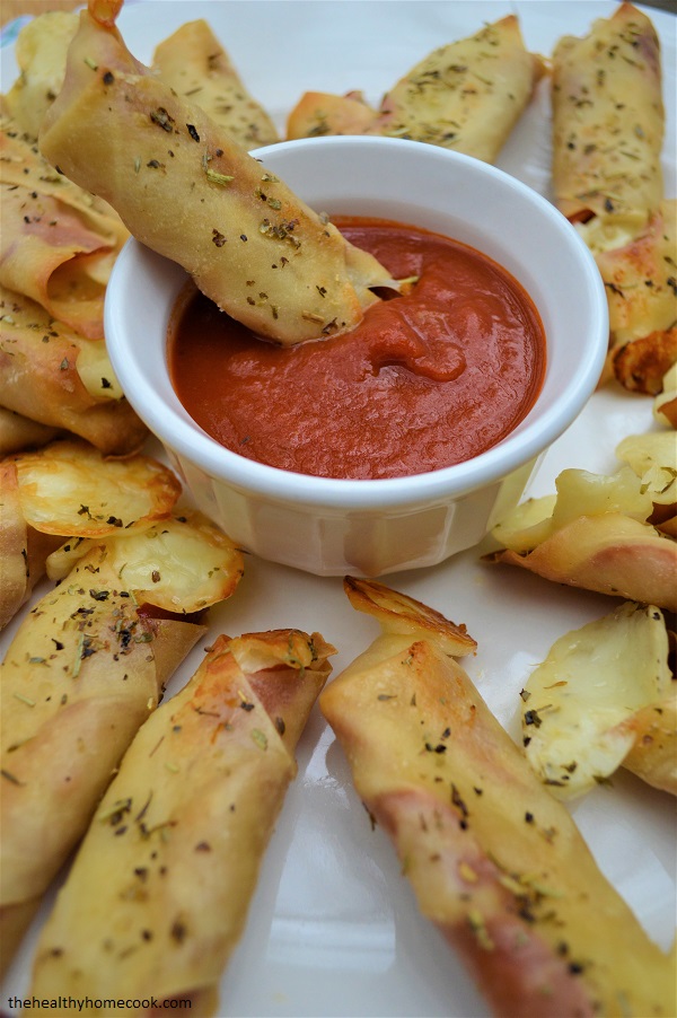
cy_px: 509
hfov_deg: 36.8
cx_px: 338
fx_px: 1017
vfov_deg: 53.2
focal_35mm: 36
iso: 450
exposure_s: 1/500
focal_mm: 24
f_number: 4
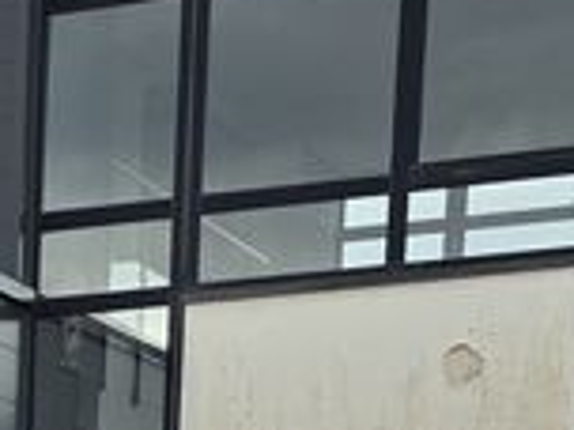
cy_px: 1580
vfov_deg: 6.8
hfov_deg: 10.1
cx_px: -529
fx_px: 3018
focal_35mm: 182
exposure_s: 1/180
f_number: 1.7
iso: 12
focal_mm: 6.3
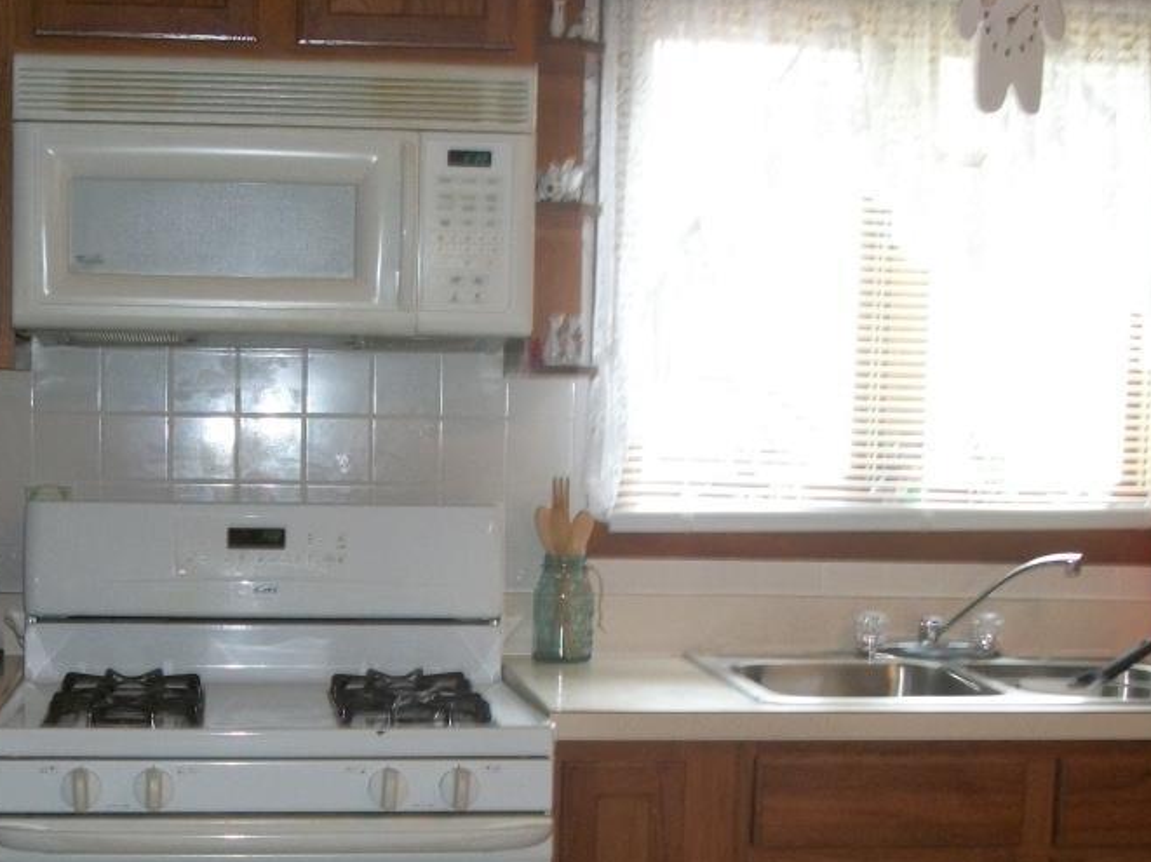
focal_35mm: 62
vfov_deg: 23.2
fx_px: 2060
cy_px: 704
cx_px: 420
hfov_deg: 31.1
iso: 160
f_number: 2.9
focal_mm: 5.7
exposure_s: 1/30
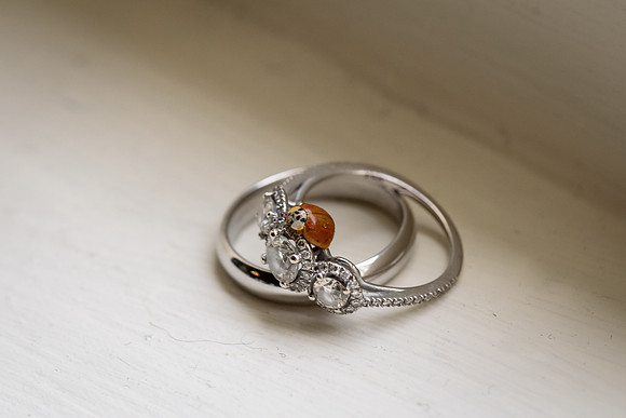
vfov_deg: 8.7
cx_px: 313
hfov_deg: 13.0
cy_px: 209
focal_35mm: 158
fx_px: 2739
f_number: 10
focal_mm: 105
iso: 800
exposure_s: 1/80
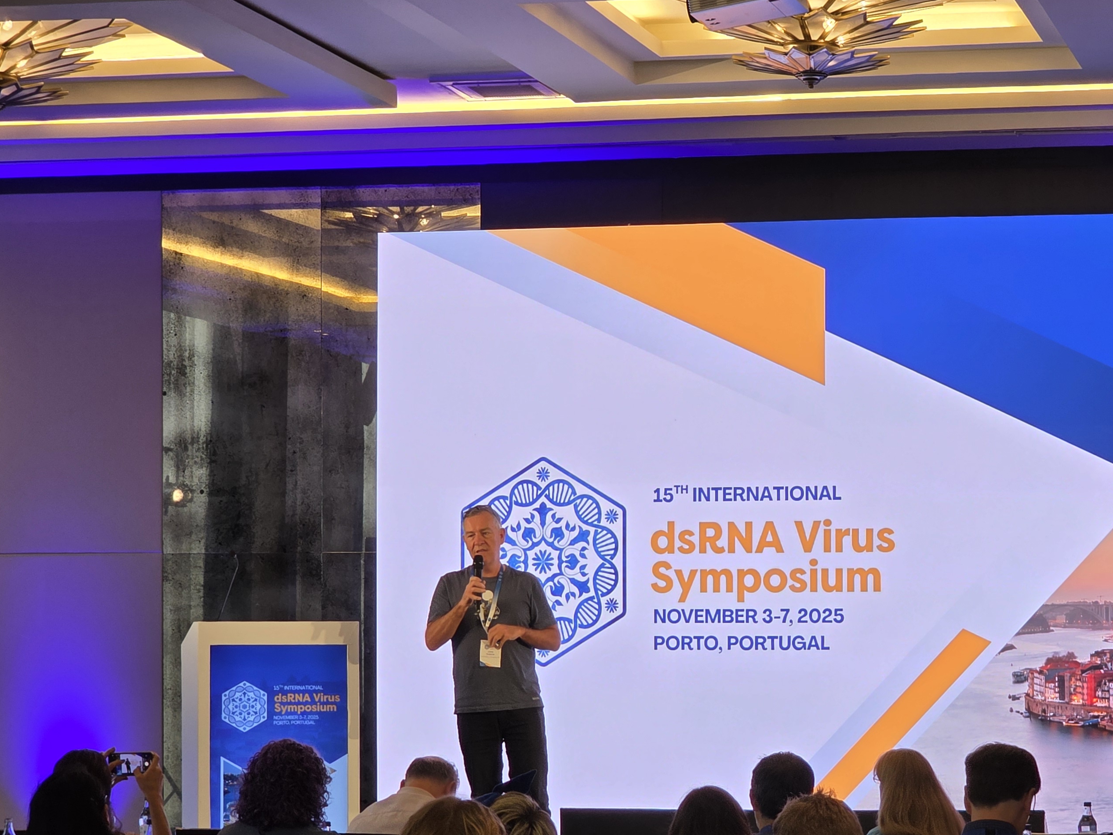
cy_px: 592
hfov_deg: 18.0
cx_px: 764
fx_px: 3505
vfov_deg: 13.6
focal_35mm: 109
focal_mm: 7.9
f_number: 2.4
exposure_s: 1/100
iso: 80
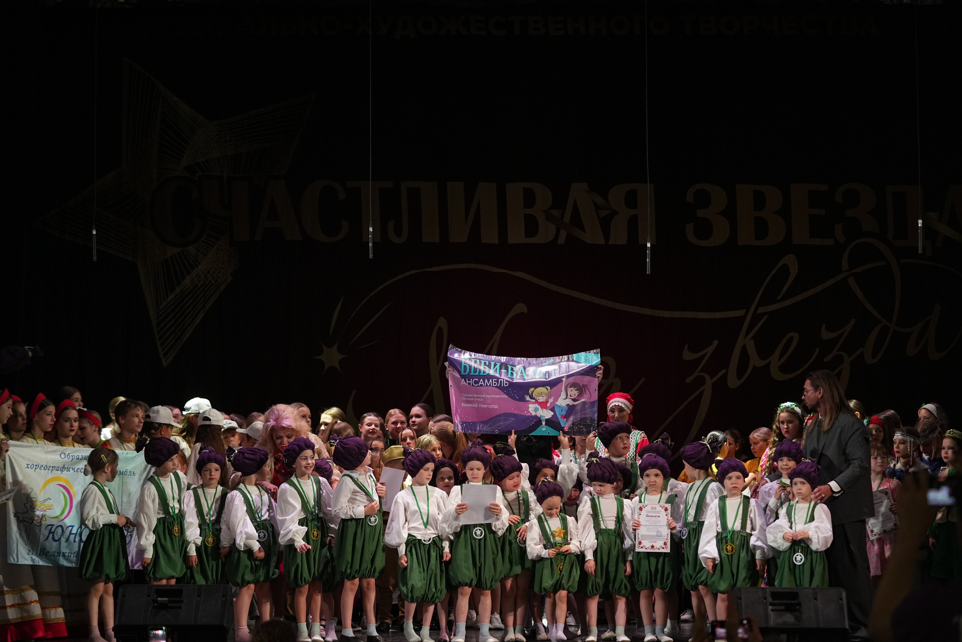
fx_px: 2432
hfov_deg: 22.4
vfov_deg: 15.0
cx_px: 481
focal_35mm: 91
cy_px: 321
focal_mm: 91
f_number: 2.8
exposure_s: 1/250
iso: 2000
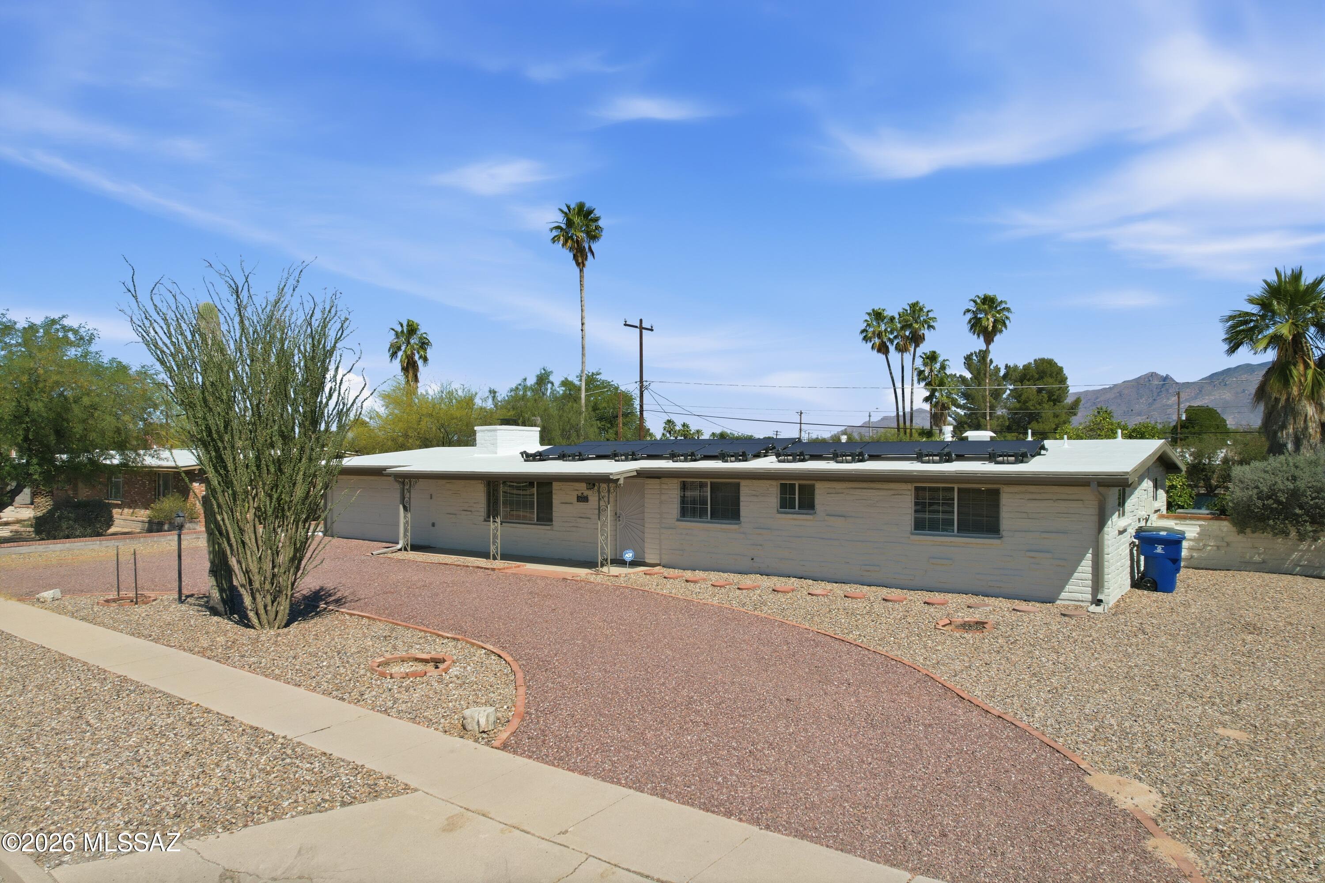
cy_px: 442
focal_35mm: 22
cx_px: 662
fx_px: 810
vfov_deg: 57.2
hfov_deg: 78.6
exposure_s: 1/4000
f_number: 2.8
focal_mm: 8.4
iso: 110
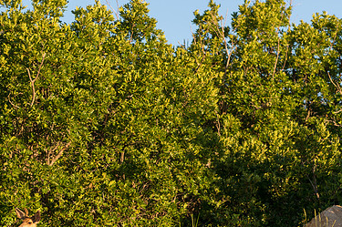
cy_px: 253
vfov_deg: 8.4
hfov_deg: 12.7
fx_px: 1528
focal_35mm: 161
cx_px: 58
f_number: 2.8
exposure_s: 1/400
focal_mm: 70
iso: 100
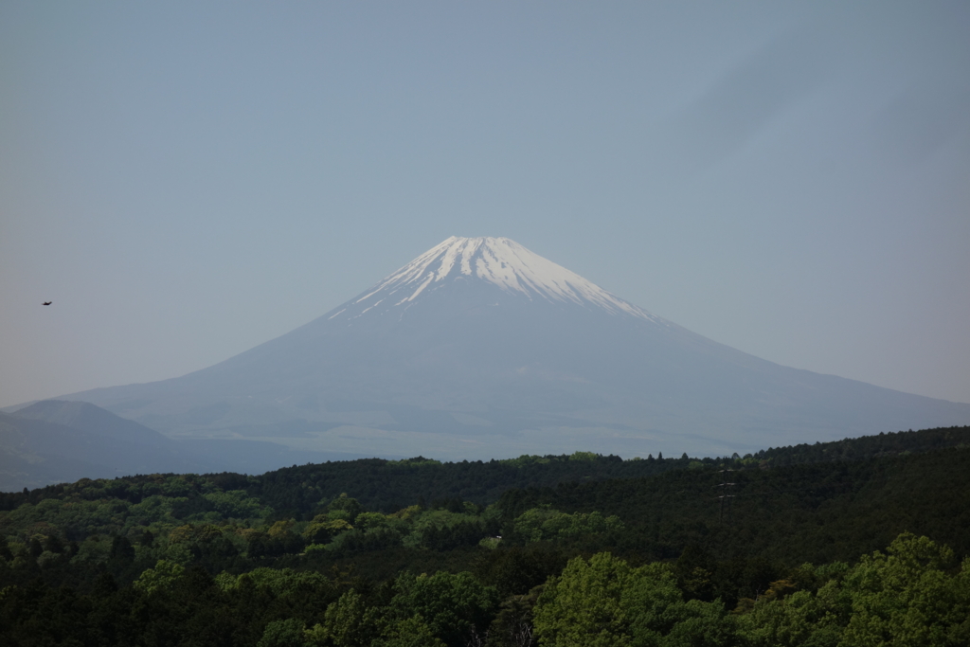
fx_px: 2695
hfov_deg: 20.4
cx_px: 485
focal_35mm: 100
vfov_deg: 13.7
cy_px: 324
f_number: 6.3
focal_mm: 37.1
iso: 125
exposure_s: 1/800
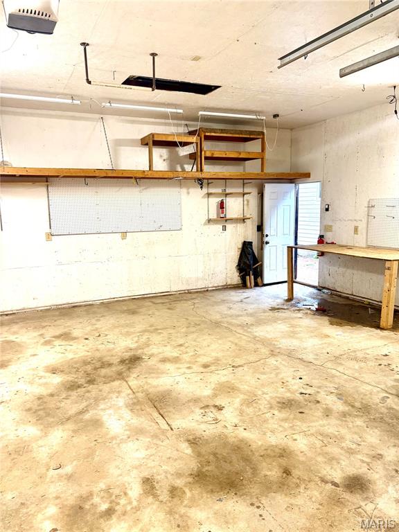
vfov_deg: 67.3
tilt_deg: -7.4
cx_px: 200
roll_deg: +0.7
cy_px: 266
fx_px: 400
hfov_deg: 53.1
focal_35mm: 26
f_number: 1.6
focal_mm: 5.96
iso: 125
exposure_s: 1/60
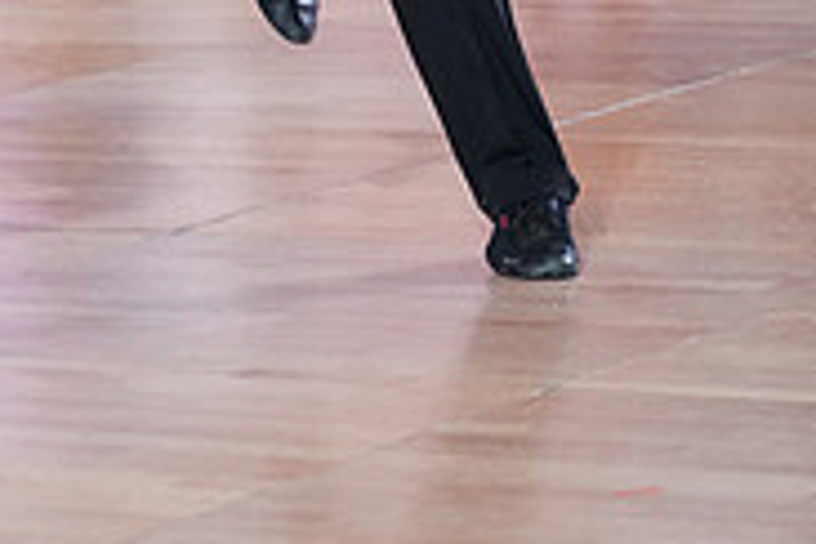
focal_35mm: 272
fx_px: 6165
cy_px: -504
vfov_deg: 5.0
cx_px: -38
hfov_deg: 7.5
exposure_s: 1/400
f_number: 2.8
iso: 2000
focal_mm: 86
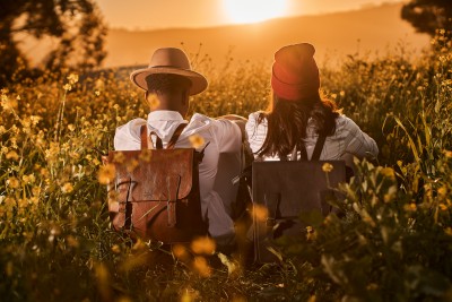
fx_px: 628
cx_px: 226
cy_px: 151
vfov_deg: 27.0
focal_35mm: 50
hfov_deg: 39.6
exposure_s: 1/1600
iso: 50
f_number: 2.8
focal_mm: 50
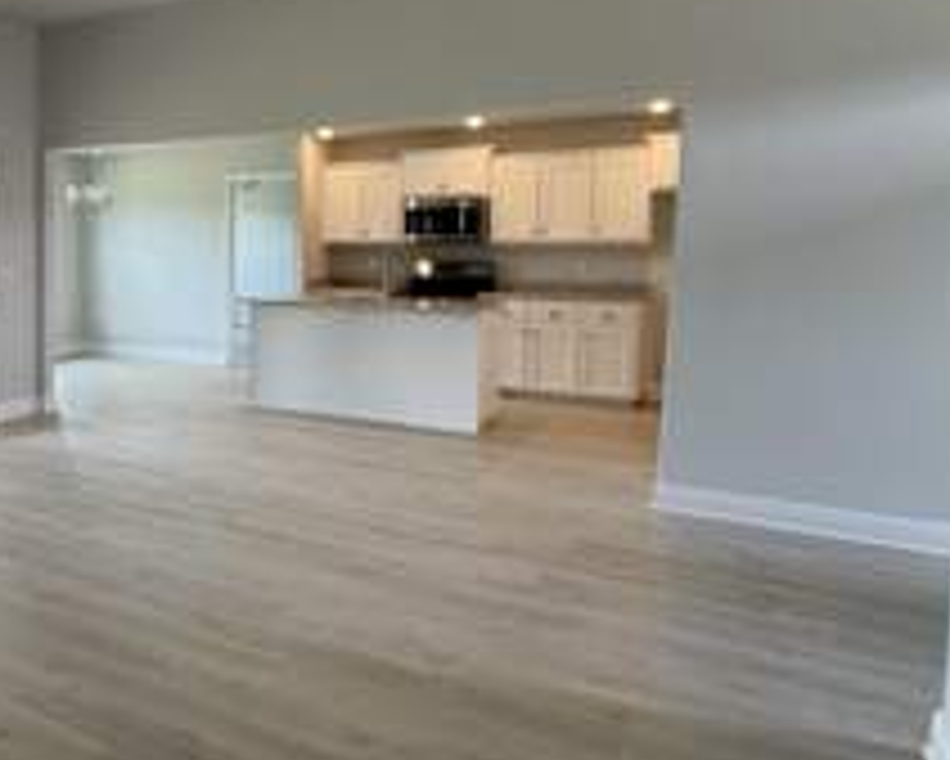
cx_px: 117
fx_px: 872
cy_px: 308
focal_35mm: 31
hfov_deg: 51.3
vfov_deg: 46.9
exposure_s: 1/120
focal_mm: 2.22
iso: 80
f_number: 2.2
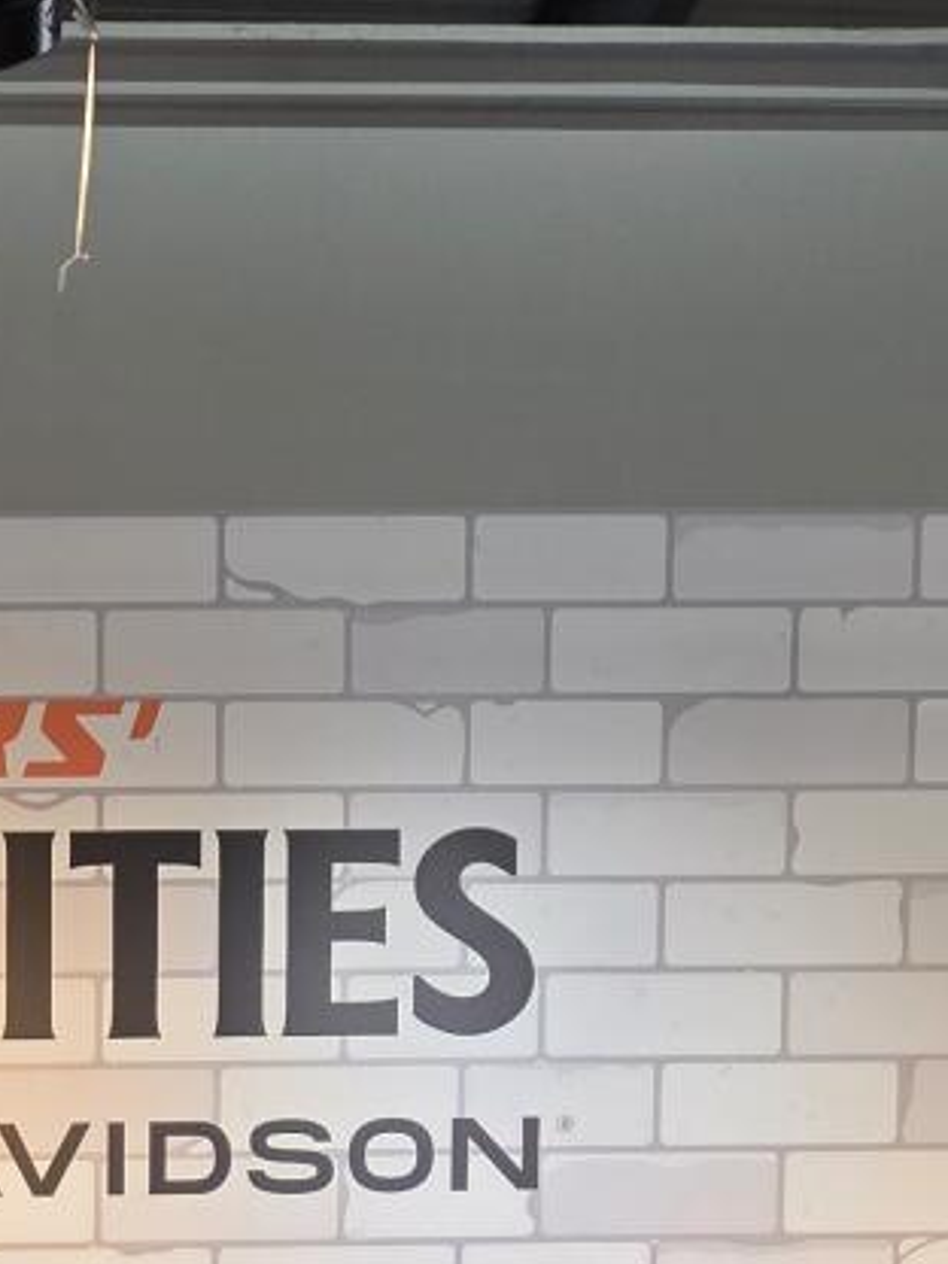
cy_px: 2109
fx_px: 3031
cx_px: -354
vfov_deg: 19.3
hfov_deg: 16.6
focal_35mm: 83
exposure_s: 1/120
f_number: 1.8
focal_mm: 5.4
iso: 80
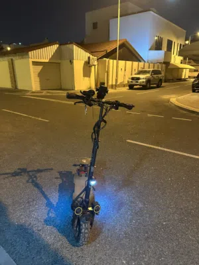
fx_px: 184
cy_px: 132
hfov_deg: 56.8
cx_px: 100
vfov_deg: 71.6
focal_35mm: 24
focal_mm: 6.86
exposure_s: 1/33
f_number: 1.78
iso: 1000
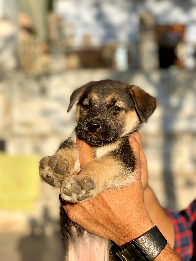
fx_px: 393
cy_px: 130
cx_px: 98
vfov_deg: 36.8
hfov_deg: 28.0
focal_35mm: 52
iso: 16
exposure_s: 1/516
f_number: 2.4
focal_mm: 6
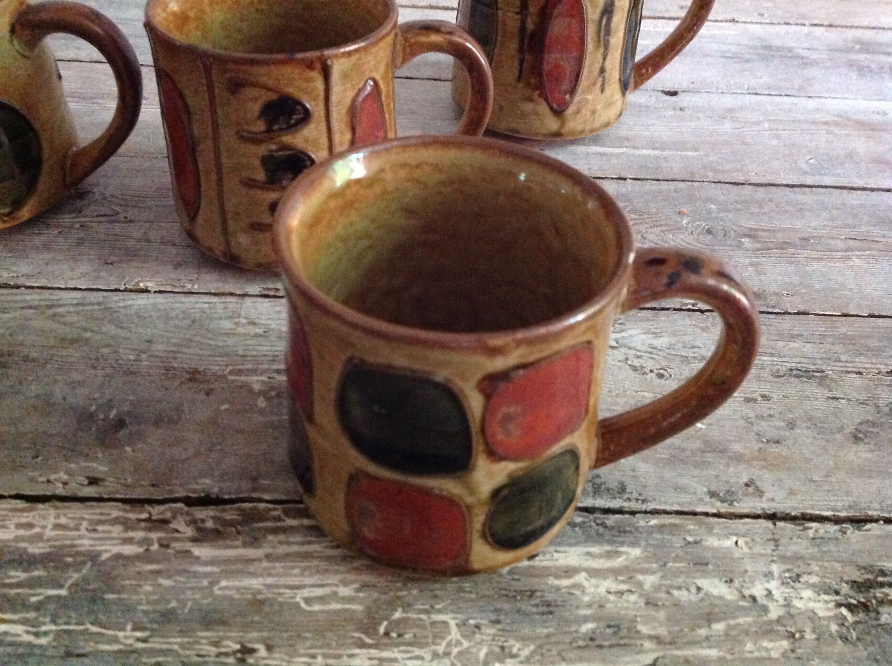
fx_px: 901
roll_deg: -4.3
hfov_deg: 52.7
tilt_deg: -42.7
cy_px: 333
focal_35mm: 35
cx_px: 446
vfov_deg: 40.6
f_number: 2.4
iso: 800
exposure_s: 1/15
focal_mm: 4.28
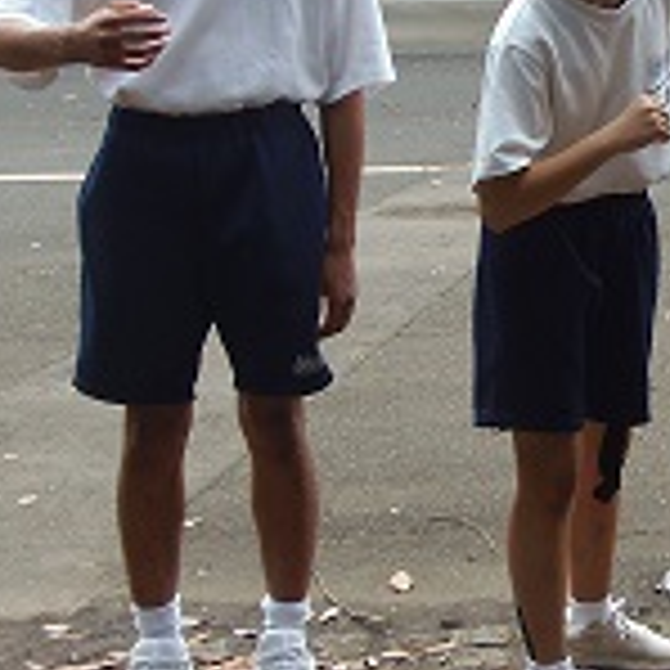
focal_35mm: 89
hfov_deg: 18.5
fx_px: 1949
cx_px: 789
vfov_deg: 19.4
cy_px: 193
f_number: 3.4
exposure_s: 1/100
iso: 64
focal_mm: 6.5
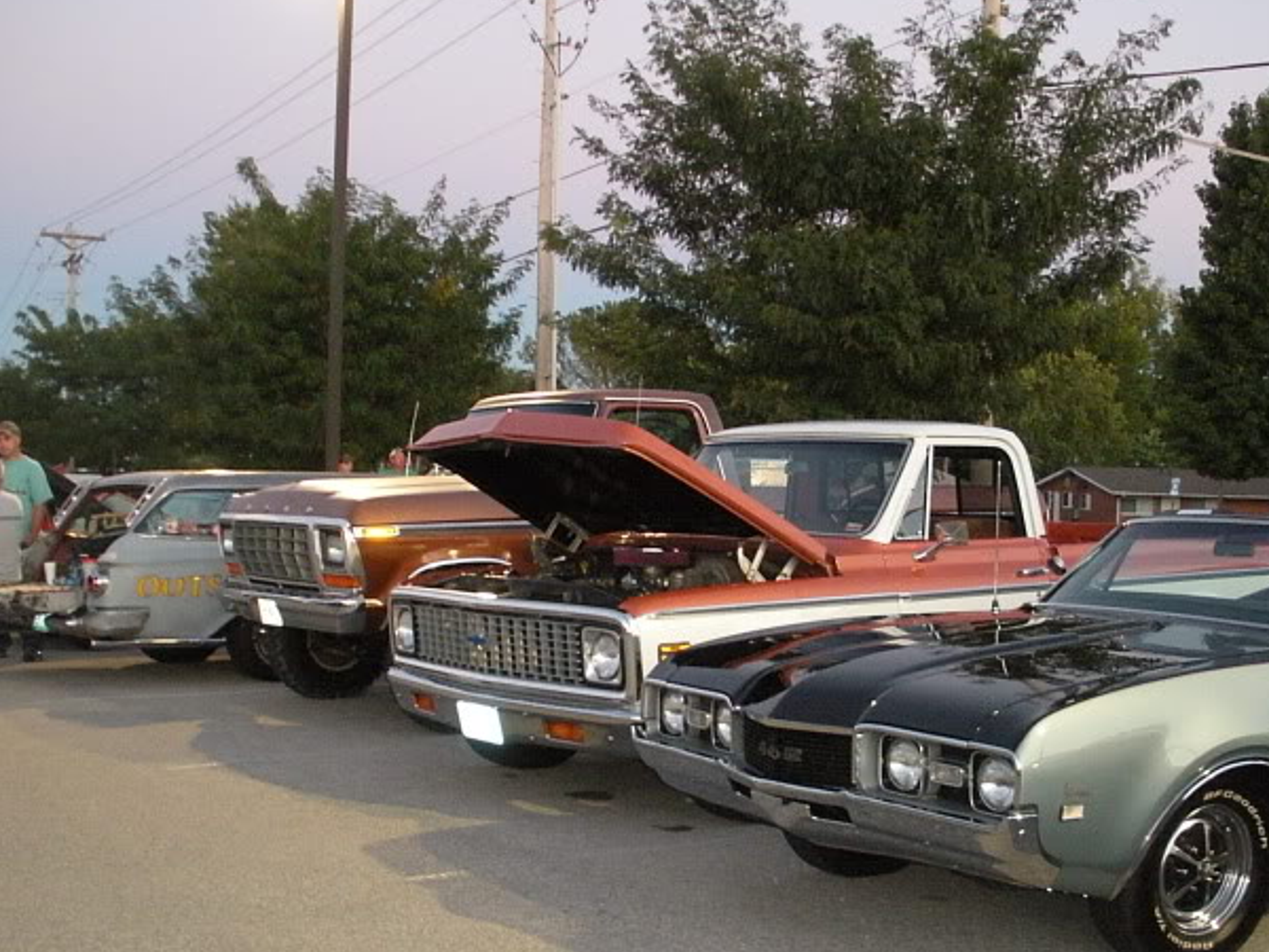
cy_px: 588
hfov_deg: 39.4
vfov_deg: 30.2
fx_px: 1760
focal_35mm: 48
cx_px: 776
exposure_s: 1/15.1
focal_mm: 6.3
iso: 400
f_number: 3.5
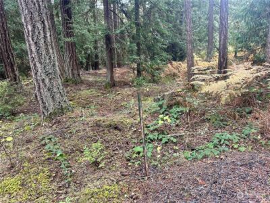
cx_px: 135
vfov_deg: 56.8
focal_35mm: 24
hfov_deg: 71.6
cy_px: 102
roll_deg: +2.1
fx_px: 187
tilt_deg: -11.9
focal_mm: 6.86
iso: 160
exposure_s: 1/121
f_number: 1.78
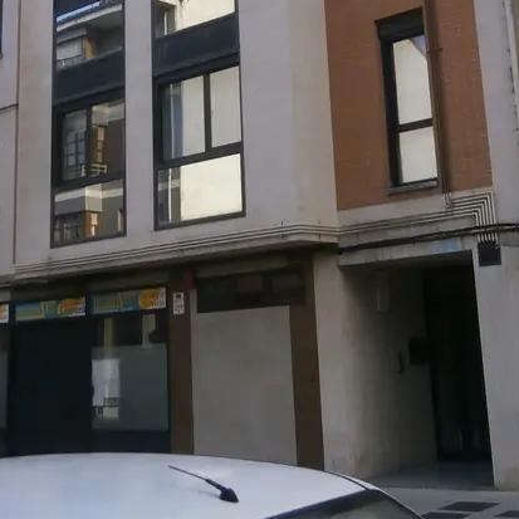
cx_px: 320
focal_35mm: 57
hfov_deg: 29.9
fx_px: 967
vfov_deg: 28.9
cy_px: 58
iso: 80
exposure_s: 1/400
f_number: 2.8
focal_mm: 4.7
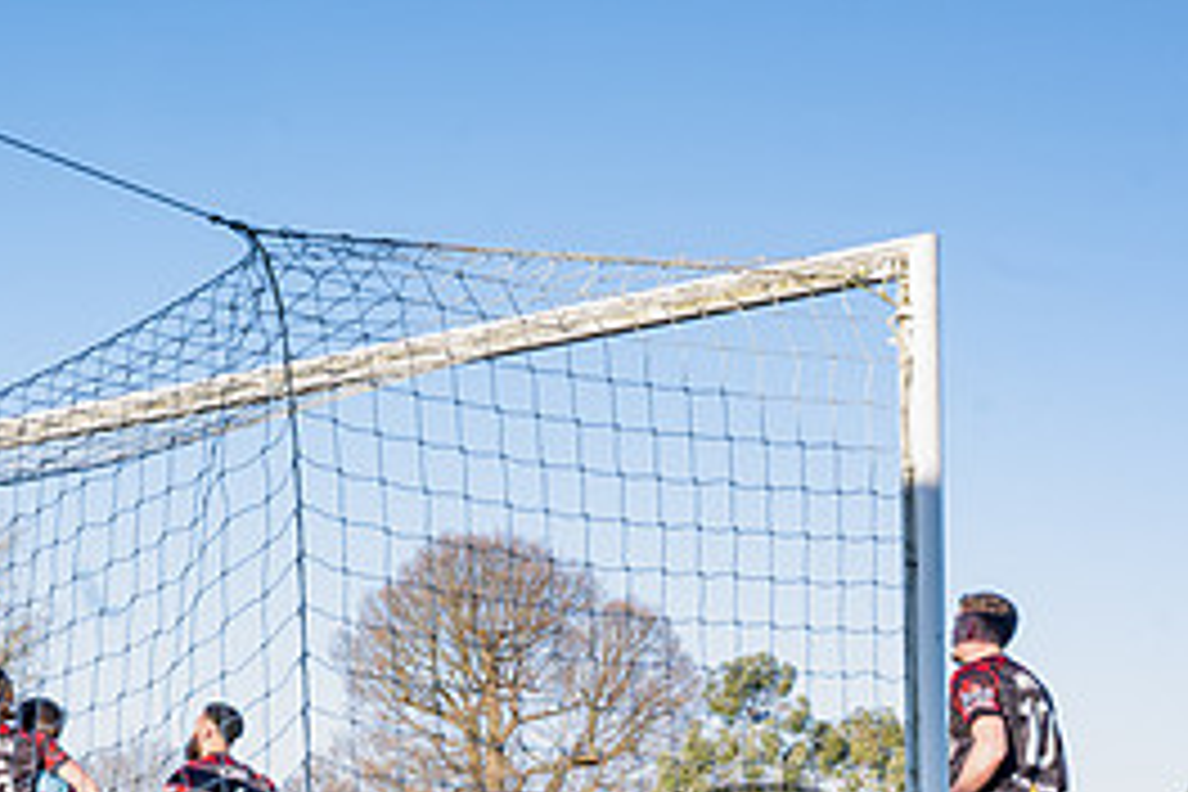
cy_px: 700
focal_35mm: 110
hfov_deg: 18.4
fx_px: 3630
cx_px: 198
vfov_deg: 12.4
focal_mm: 50
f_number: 10
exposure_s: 1/1000
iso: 1000
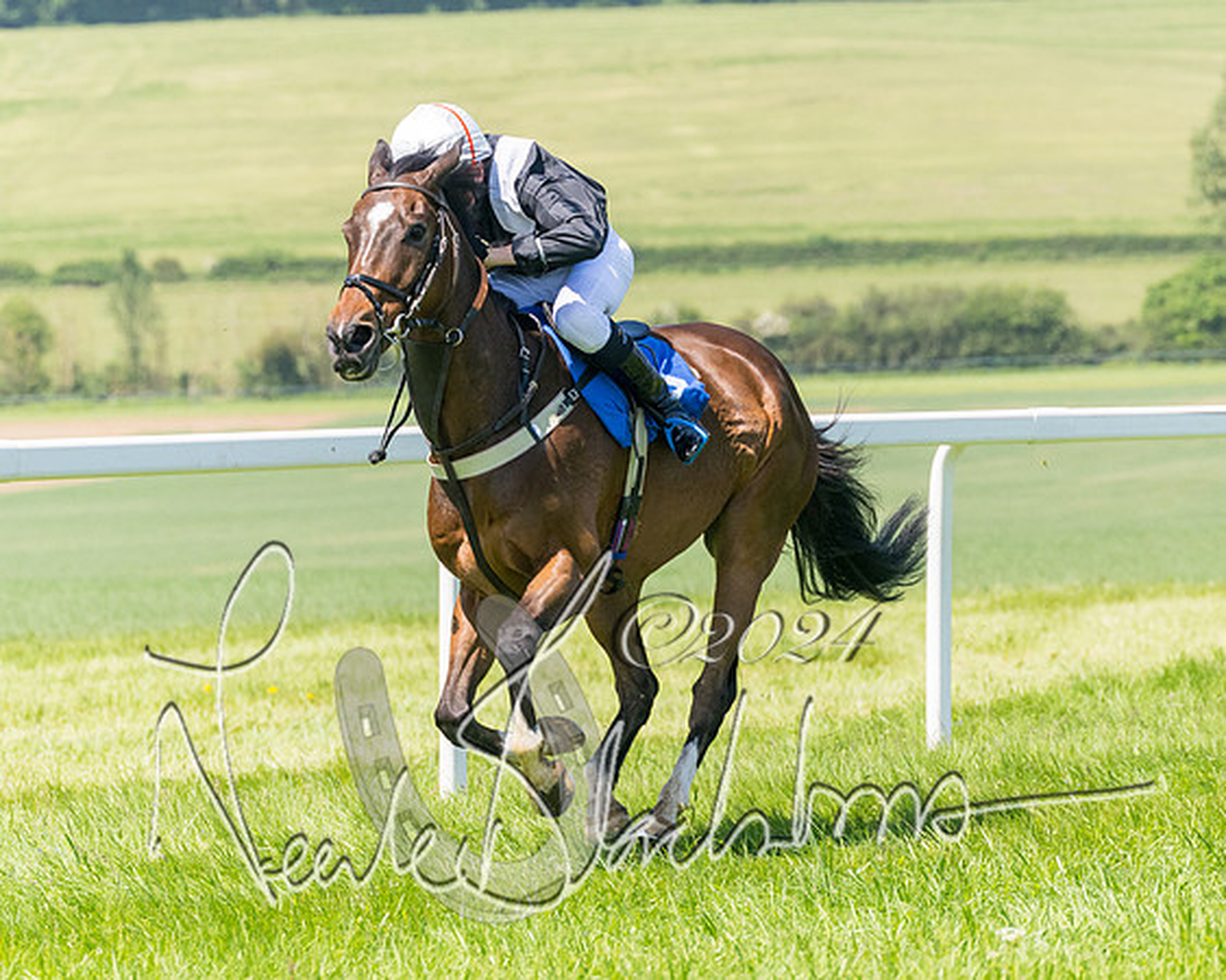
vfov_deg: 6.8
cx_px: 797
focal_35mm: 228
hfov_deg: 8.5
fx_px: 8276
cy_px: 462
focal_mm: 125
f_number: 5
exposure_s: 1/2500
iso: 400
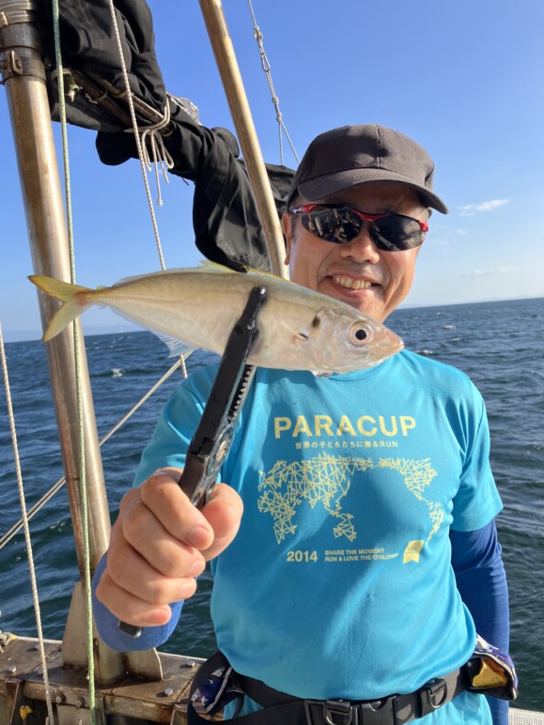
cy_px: 371
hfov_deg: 48.2
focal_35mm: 29
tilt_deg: -3.5
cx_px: 263
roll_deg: +1.2
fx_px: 608
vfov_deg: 61.7
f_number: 1.8
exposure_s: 1/917
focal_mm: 3.99
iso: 32
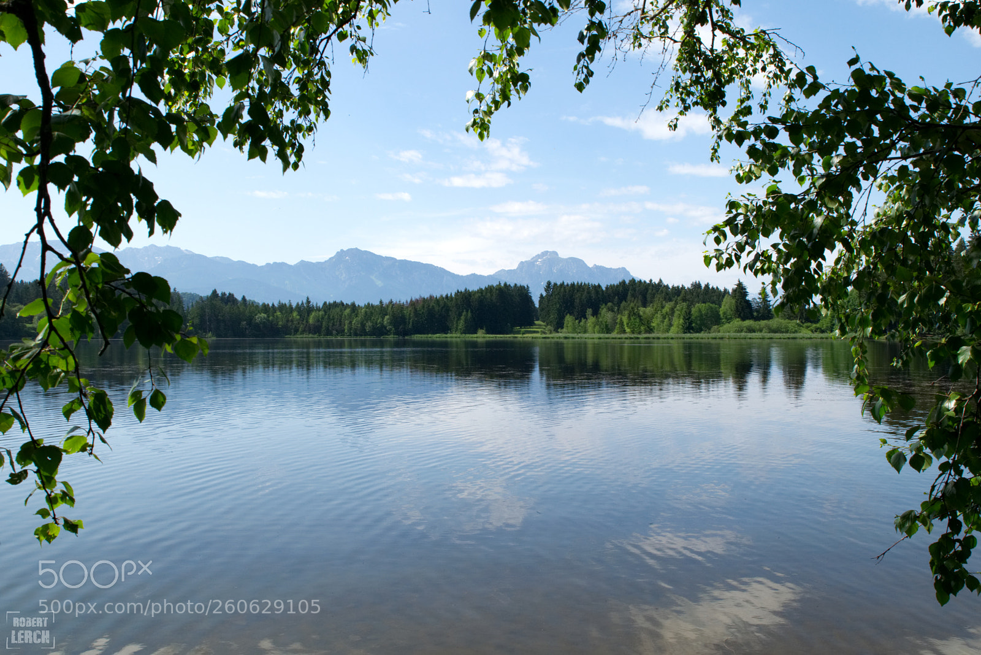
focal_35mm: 36
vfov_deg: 36.9
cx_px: 490
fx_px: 981
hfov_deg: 53.1
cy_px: 328
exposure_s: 1/200
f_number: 16
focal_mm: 24
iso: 200
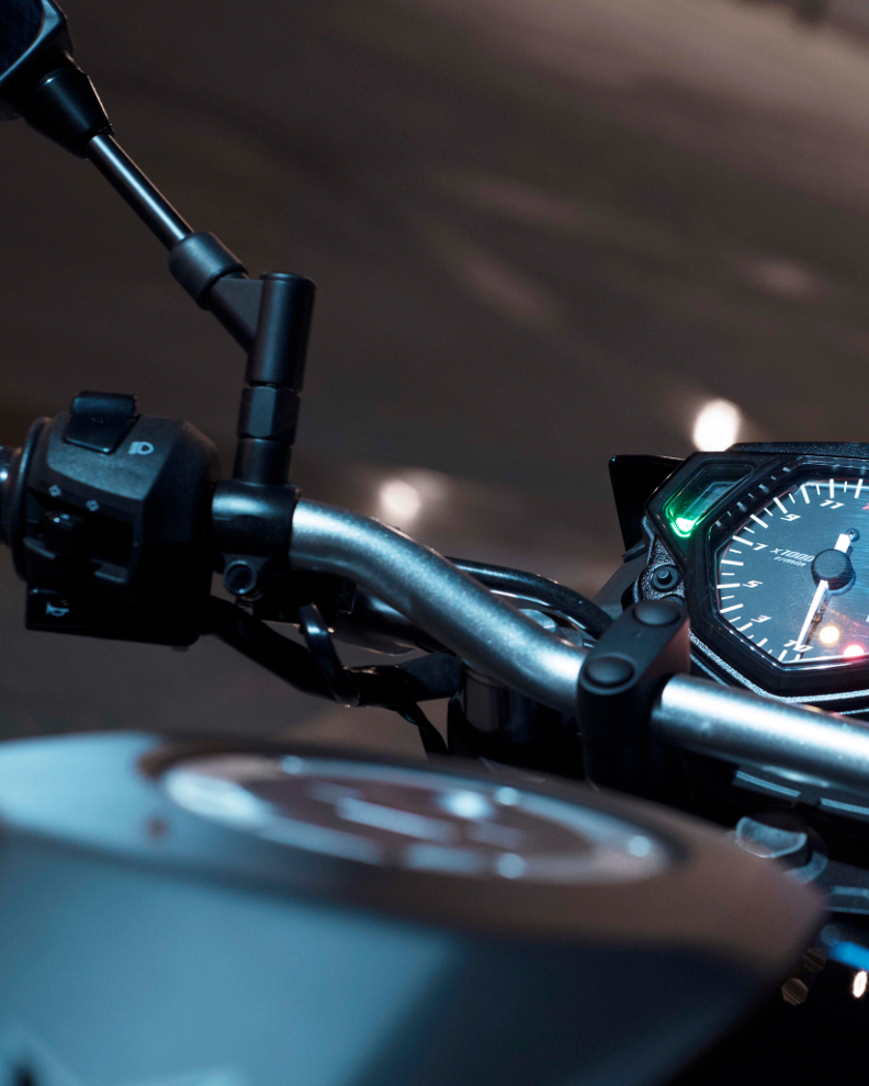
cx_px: 816
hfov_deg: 17.9
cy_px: 631
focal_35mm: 84
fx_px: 2700
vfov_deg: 22.7
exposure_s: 1/8
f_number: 4.5
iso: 400
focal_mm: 50
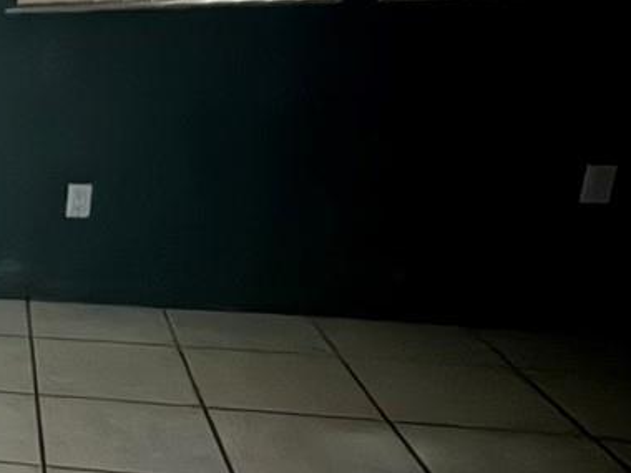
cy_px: 247
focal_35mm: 59
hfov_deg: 23.5
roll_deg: +3.8
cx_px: -392
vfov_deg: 24.8
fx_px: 1075
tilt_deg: -18.7
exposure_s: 1/4
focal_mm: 2.22
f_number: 2.2
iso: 1600
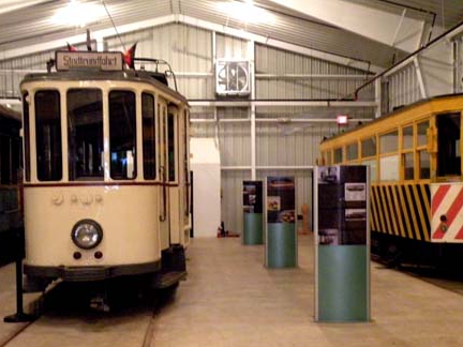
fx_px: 655
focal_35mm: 49
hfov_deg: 38.9
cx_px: 254
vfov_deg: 29.6
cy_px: 201
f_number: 3.2
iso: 800
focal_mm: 7.4
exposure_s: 1/5.2
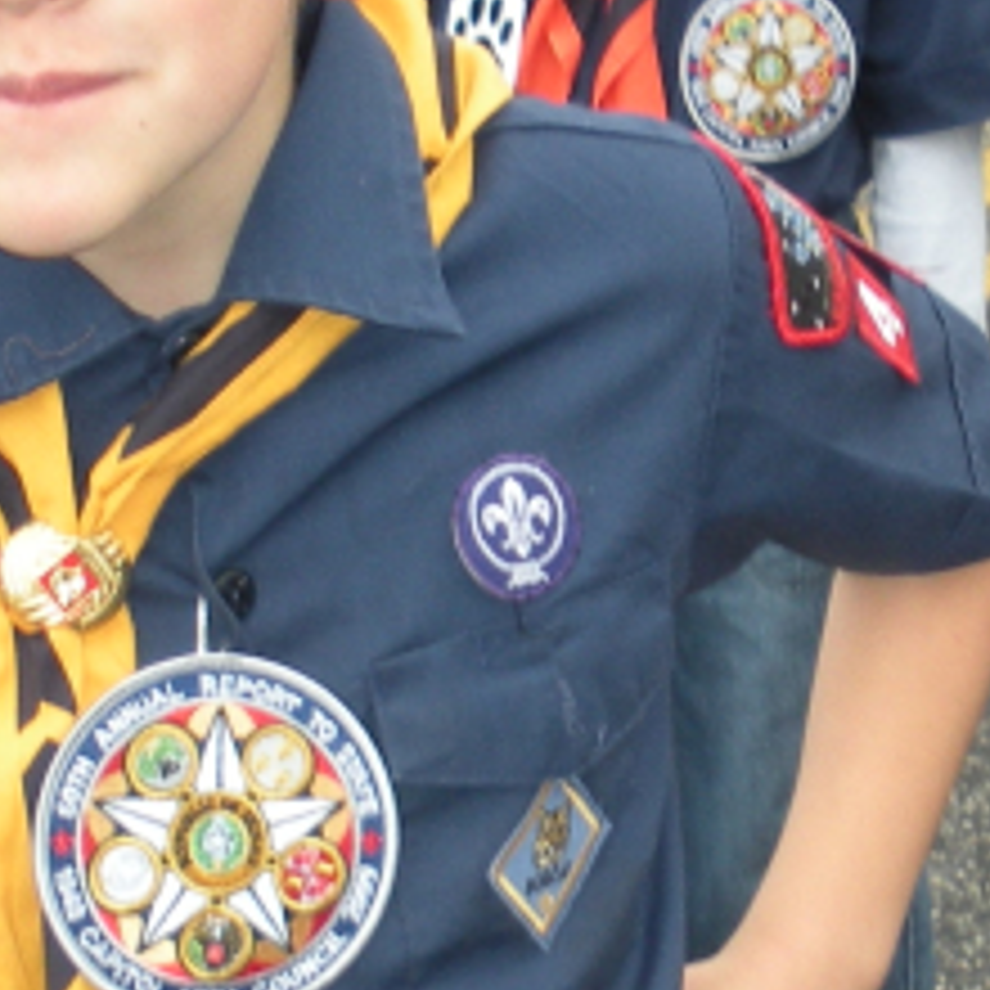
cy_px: 634
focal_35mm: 148
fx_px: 4789
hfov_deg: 11.6
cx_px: 1089
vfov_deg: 11.8
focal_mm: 6.3
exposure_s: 1/56.1
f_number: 3.5
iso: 85
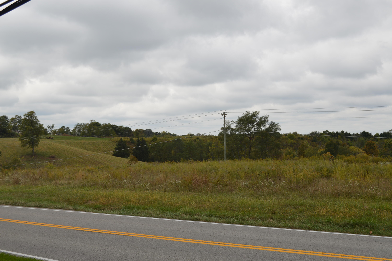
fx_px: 457
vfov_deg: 31.8
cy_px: 130
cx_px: 196
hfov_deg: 46.4
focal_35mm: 42
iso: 100
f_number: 7.1
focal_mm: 28
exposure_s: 1/200
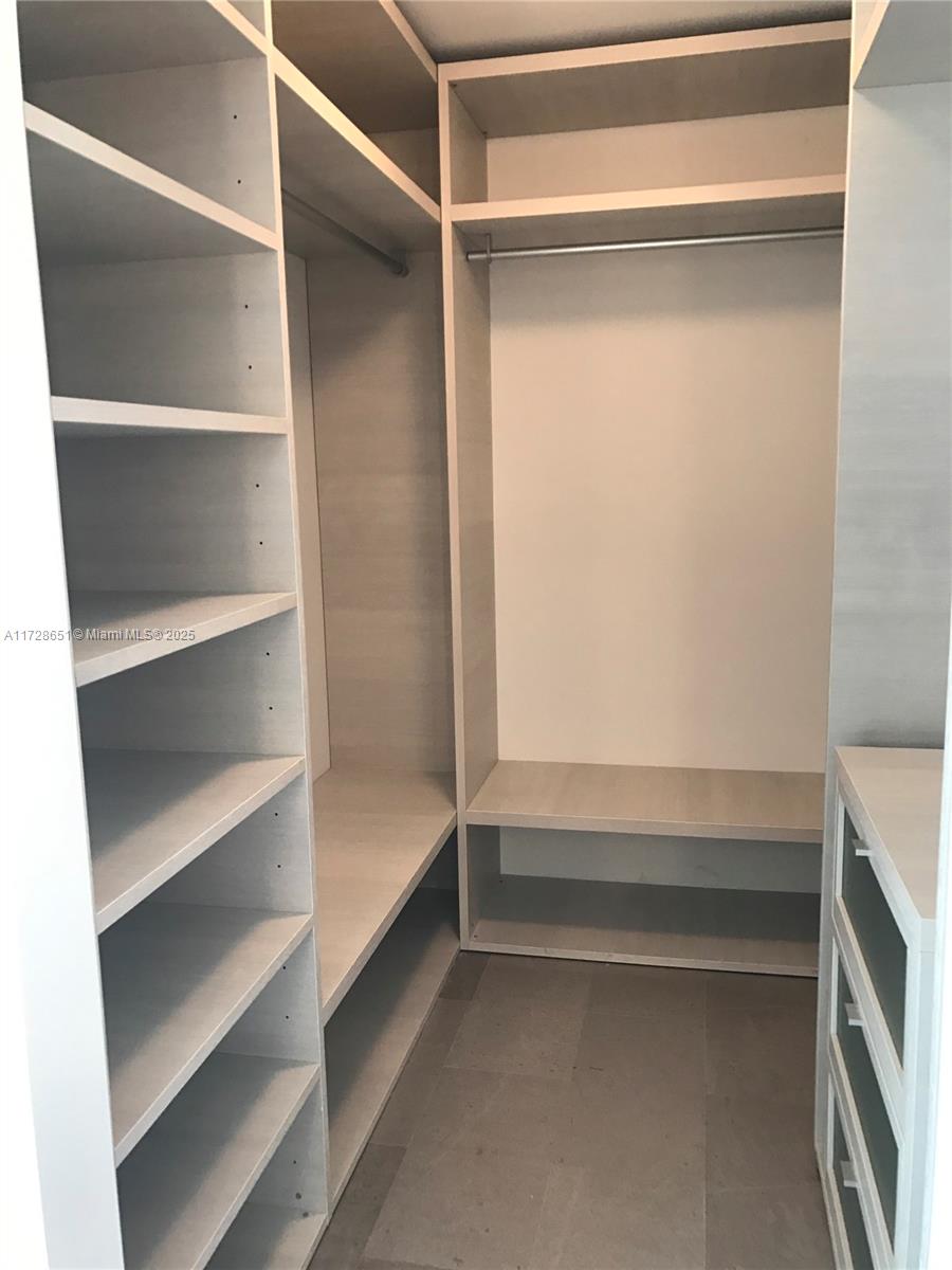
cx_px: 476
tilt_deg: -9.1
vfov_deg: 63.4
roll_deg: +1.4
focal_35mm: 28
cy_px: 635
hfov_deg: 49.7
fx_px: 1027
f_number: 1.8
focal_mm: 3.99
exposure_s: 1/24
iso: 32
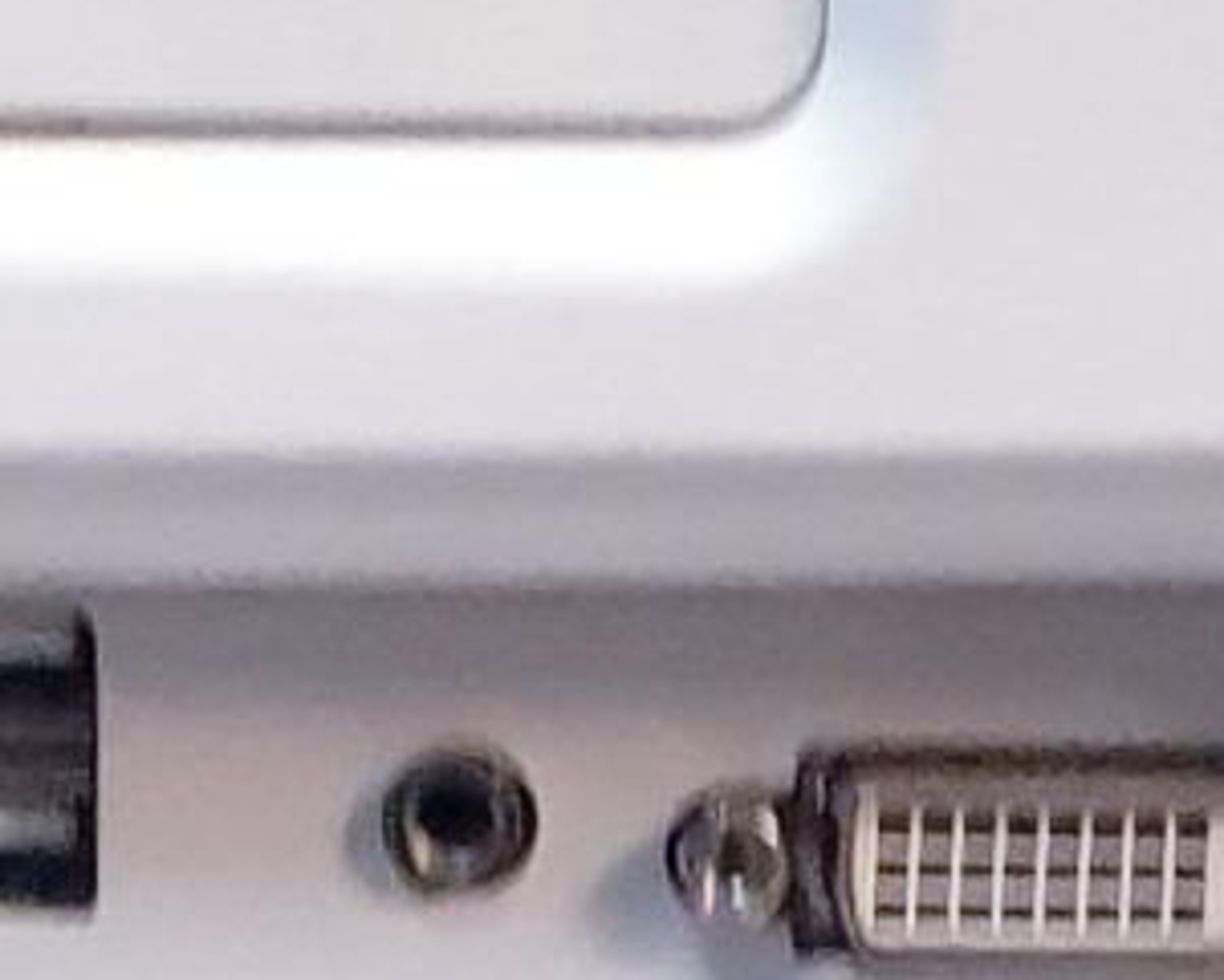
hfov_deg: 8.9
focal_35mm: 216
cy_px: 1826
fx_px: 7827
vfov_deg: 7.0
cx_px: 586
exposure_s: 1/33
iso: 320
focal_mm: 4.3
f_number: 2.4
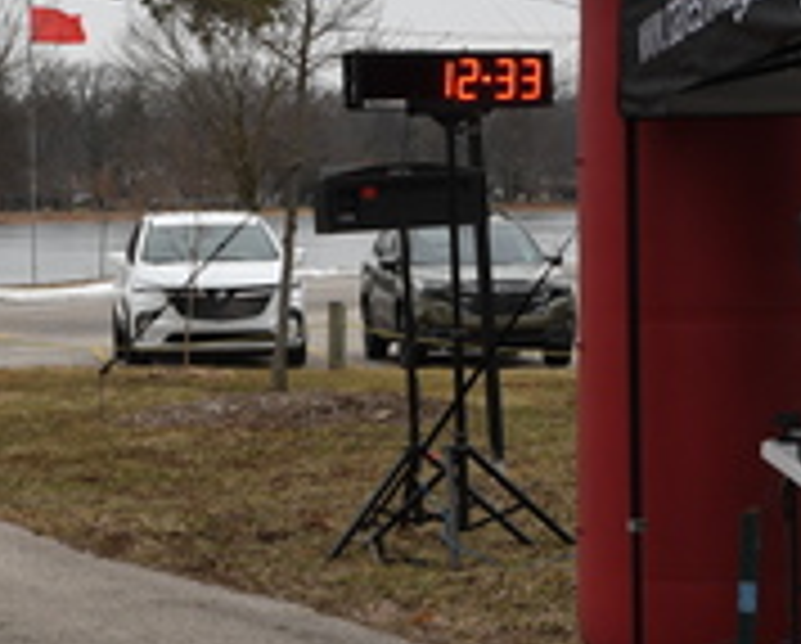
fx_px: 2683
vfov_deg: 13.7
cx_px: 130
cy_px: 295
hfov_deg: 16.8
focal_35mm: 113
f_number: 5.6
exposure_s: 1/250
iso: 500
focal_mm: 26
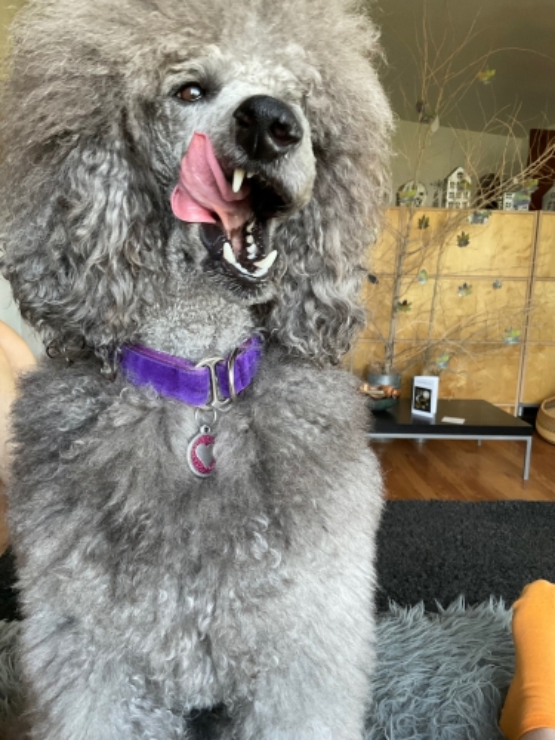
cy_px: 370
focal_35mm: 29
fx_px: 620
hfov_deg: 48.2
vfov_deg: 61.7
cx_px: 278
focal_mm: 3
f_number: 1.8
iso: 100
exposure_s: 1/60
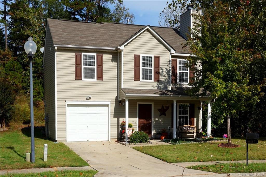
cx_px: 133
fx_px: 222
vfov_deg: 43.6
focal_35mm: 30
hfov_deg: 61.9
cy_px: 88
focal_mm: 20
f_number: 9
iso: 100
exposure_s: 1/320
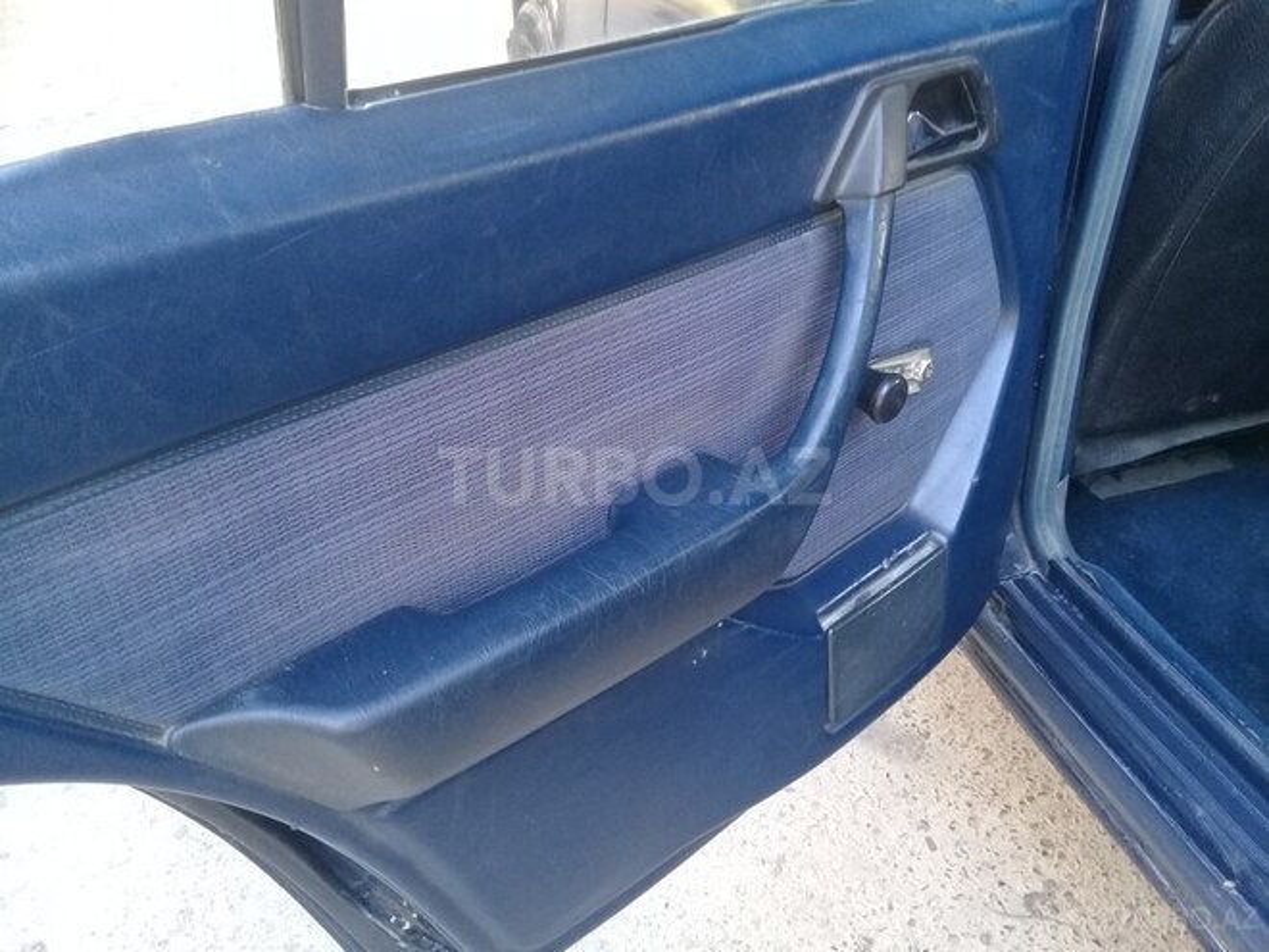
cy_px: 476
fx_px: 1136
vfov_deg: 45.4
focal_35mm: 31
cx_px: 634
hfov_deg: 58.4
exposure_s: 1/33
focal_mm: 3.3
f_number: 2.2
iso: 125
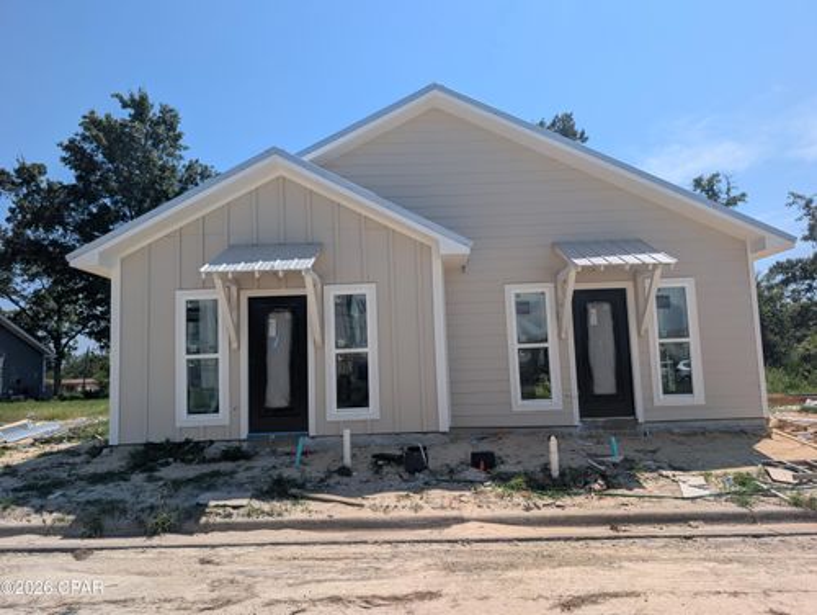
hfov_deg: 71.5
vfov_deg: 56.9
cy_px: 308
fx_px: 567
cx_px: 408
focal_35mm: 24
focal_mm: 6.9
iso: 20
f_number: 1.68
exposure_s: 1/13158
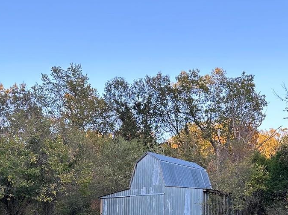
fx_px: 474
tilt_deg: +2.1
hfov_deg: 33.8
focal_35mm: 57
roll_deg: -1.4
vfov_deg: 24.4
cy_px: 220
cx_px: 152
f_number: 1.78
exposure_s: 1/287
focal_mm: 6.86
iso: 80
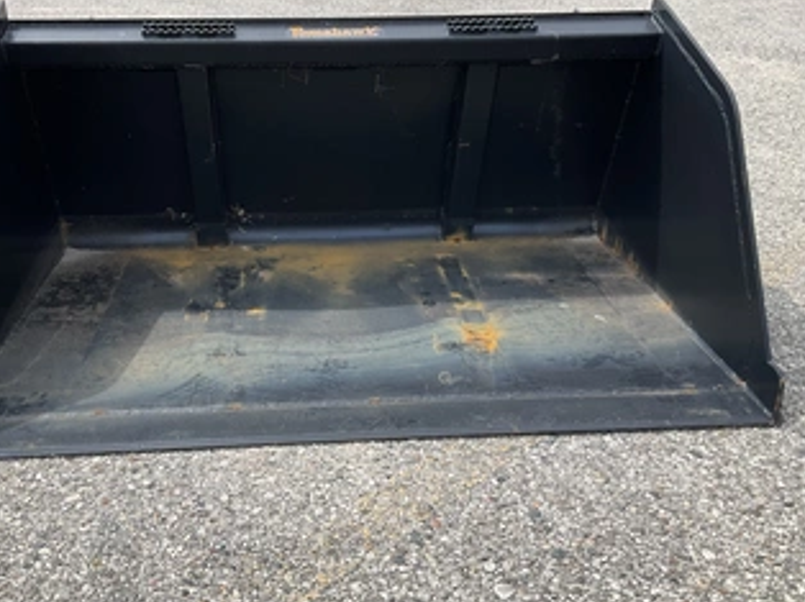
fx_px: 860
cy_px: 261
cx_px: 349
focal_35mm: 37
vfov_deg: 38.5
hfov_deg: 50.0
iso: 25
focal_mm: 3
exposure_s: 1/804
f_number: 1.8
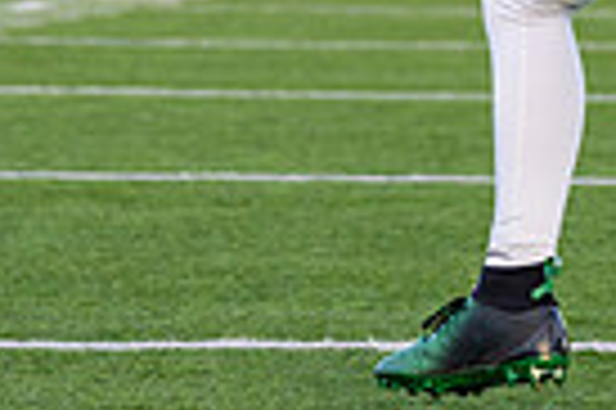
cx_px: 671
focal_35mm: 344
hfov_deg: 6.0
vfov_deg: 3.9
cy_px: -515
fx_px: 5879
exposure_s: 1/1000
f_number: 2.8
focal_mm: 70
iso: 400
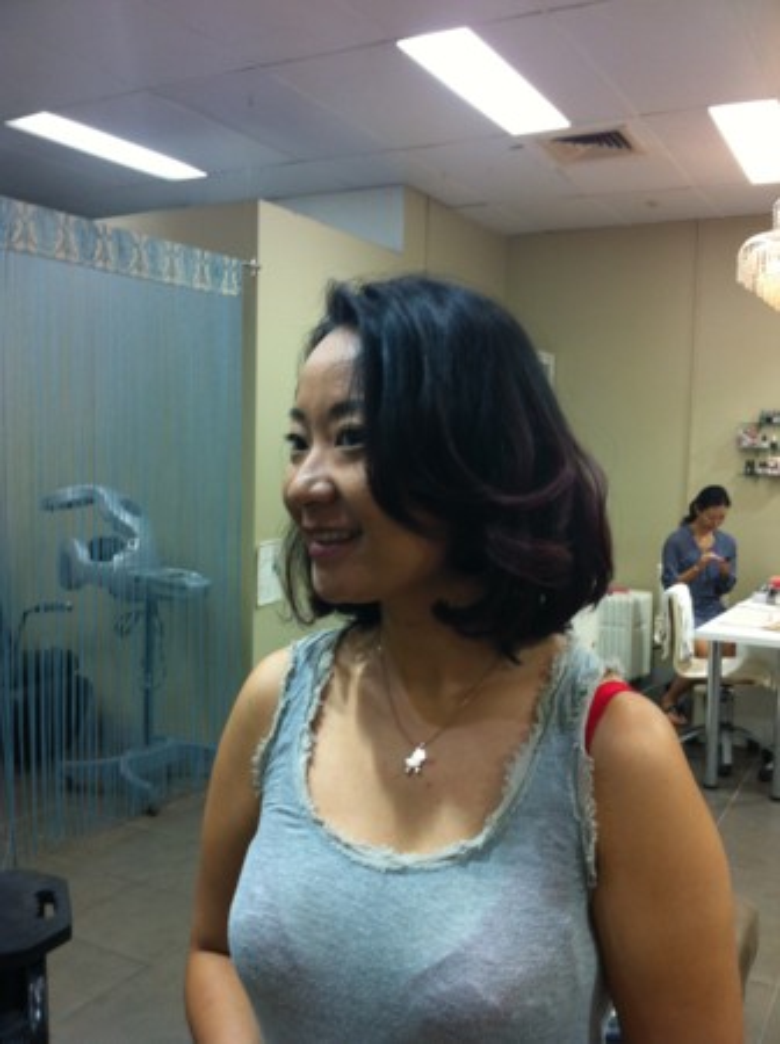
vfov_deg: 52.7
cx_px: 390
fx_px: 1055
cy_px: 522
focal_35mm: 35
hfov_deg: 40.6
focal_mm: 3.85
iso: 100
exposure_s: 1/15
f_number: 2.8
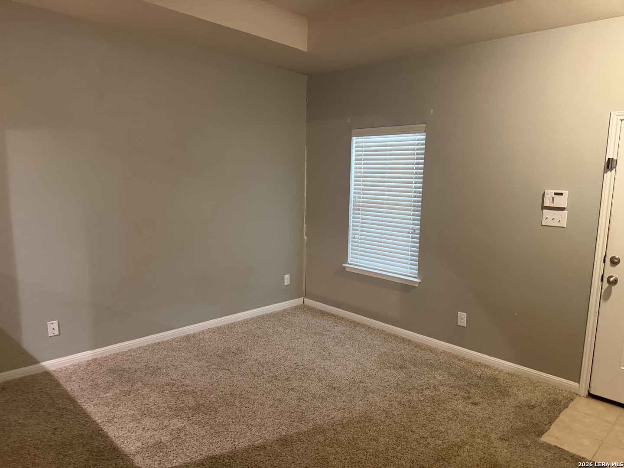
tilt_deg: -9.6
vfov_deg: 56.8
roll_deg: -0.5
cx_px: 312
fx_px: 433
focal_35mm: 24
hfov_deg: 71.6
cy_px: 234
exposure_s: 1/40
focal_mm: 6.76
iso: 800
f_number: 1.78
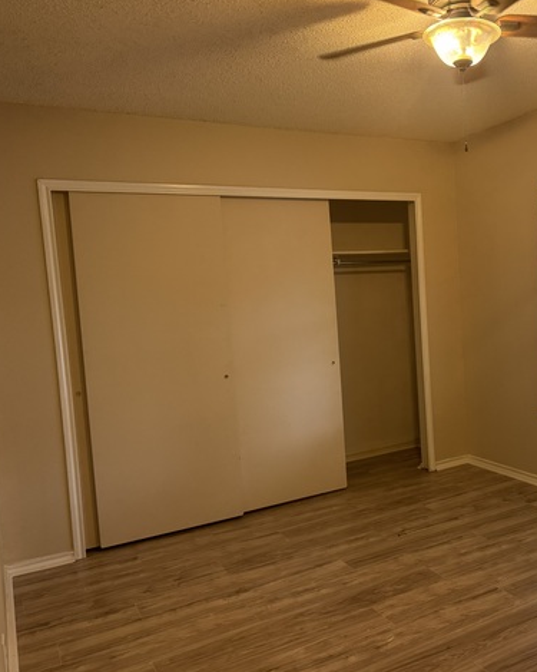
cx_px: 417
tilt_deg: -5.5
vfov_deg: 55.7
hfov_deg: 43.9
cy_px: 335
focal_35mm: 32
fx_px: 636
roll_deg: +3.0
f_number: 1.78
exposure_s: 1/60
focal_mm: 6.76
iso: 250
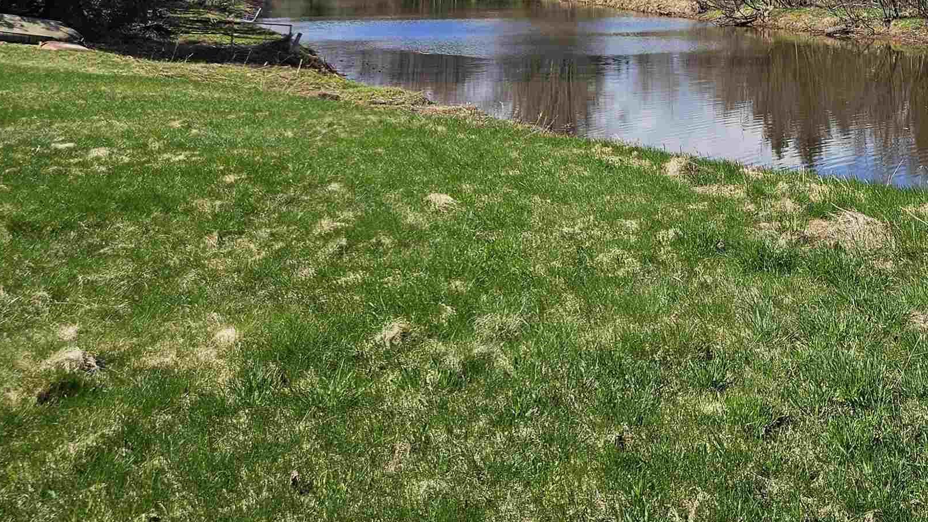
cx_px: 809
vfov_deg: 22.9
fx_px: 1181
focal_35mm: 48
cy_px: -103
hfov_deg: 40.2
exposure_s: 1/2043
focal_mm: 5.4
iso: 25
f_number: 1.8
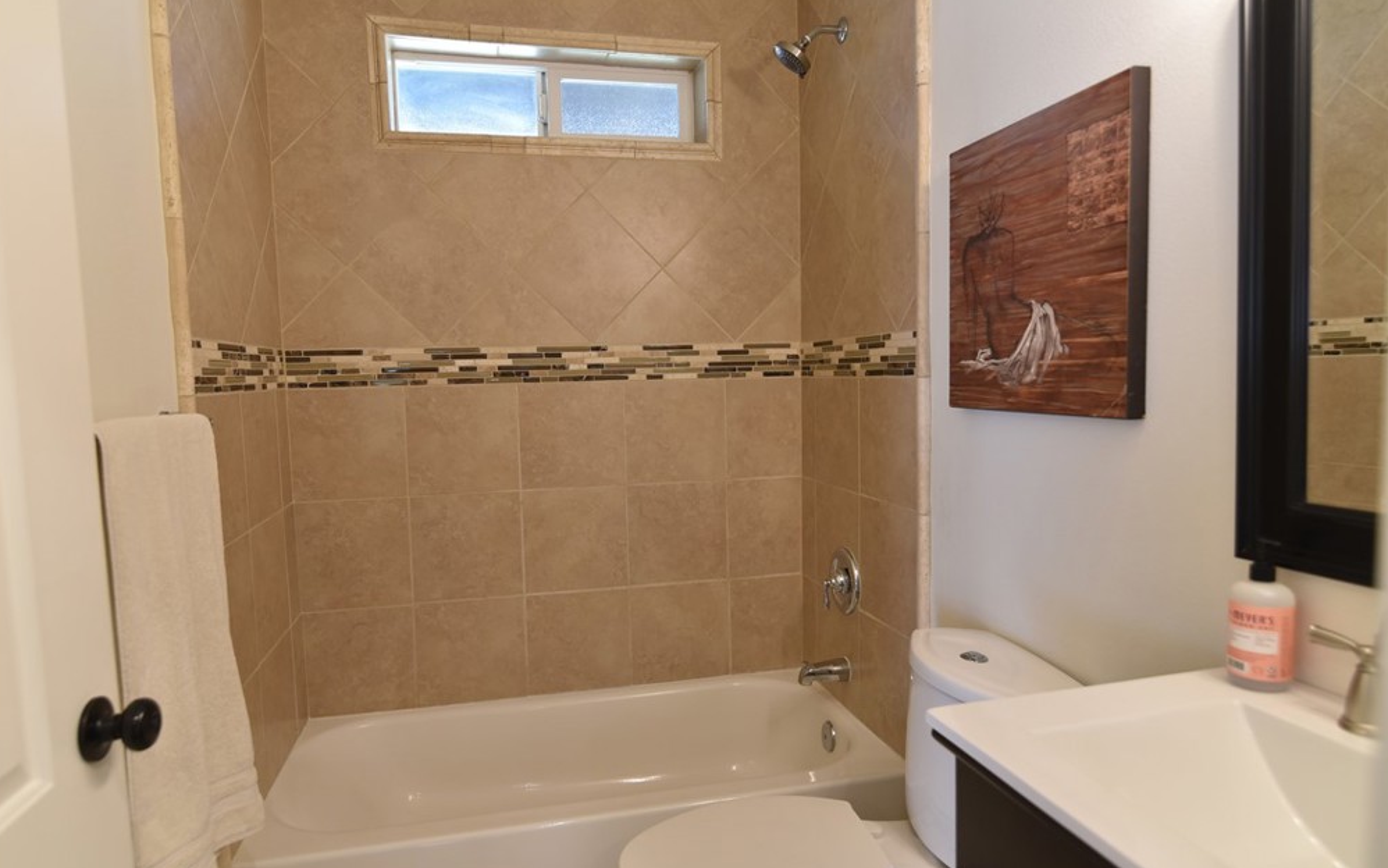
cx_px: 700
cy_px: 436
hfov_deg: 77.1
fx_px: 870
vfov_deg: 53.0
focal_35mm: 23
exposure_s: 1/80
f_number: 4.5
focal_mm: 22
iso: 800
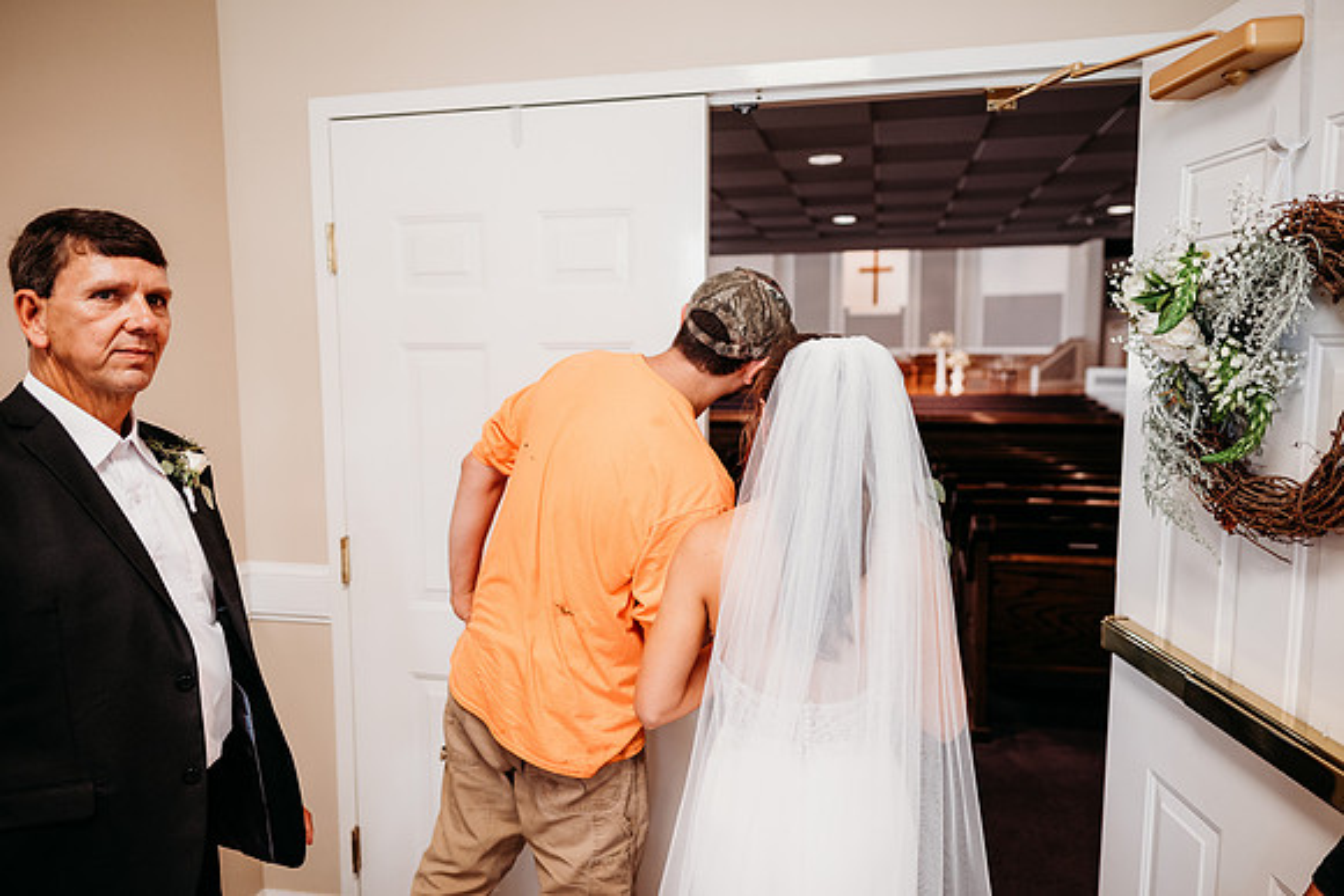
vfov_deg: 53.2
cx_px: 672
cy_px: 448
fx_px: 896
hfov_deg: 73.7
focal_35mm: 24
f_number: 2.5
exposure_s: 1/160
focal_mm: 24
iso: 640
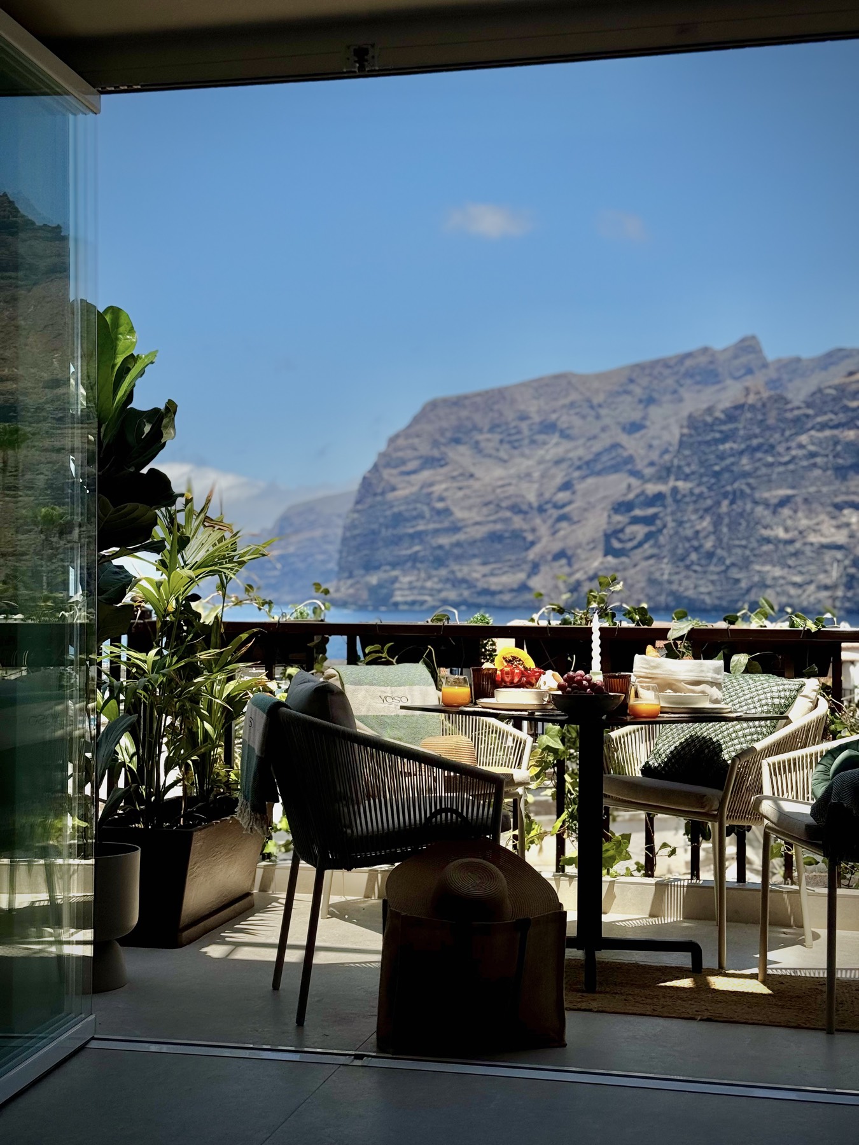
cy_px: 572
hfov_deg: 30.3
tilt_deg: +0.7
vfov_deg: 39.7
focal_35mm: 48
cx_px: 430
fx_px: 1588
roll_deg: +0.0
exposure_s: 1/10526
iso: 64
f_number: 1.78
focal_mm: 6.76
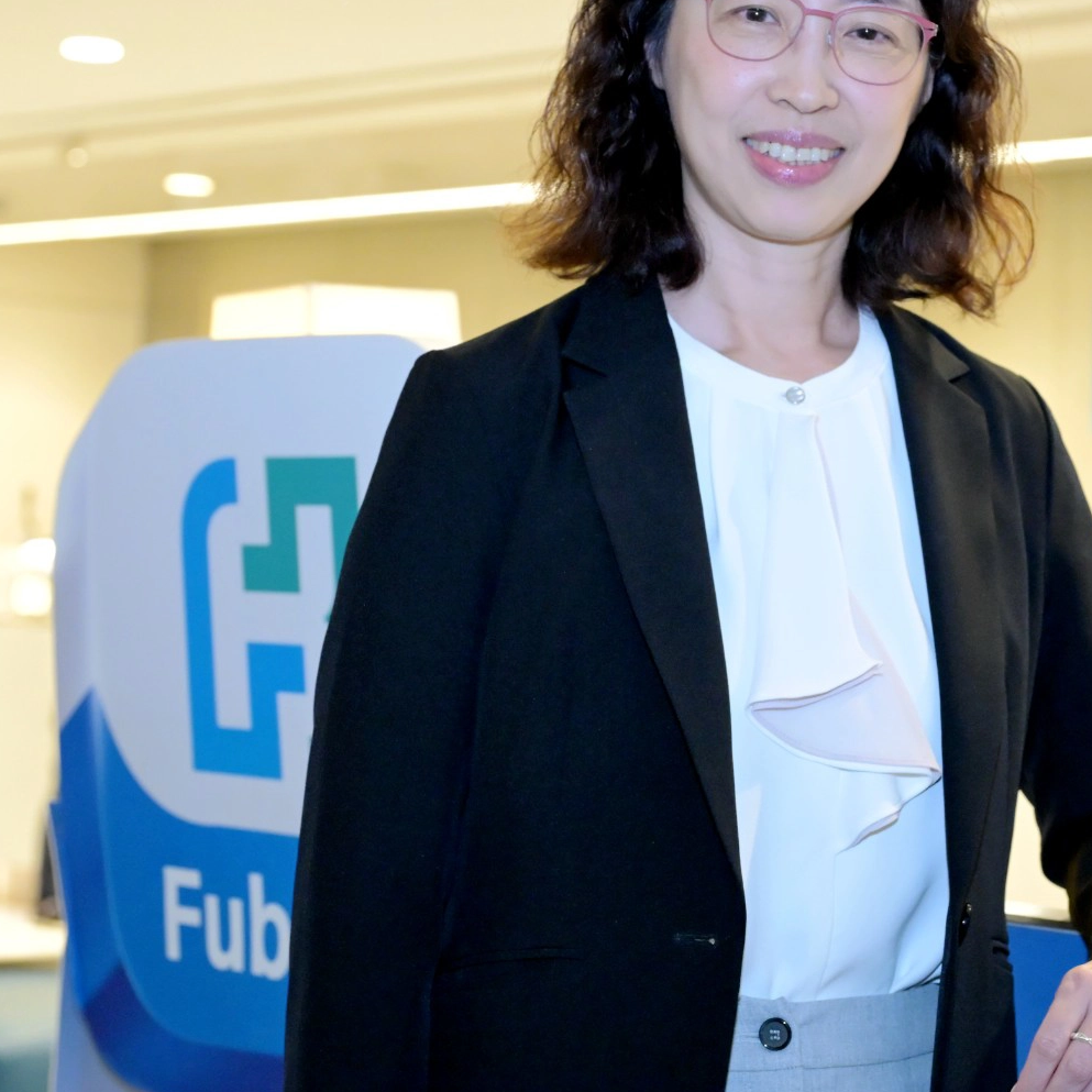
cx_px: 786
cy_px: 395
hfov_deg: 18.8
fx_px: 3284
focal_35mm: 92
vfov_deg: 18.8
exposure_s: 1/200
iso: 6400
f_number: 4.5
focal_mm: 56
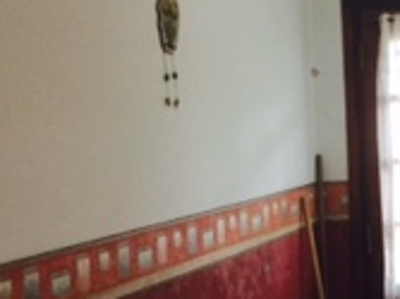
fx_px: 1282
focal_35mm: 111
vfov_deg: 13.2
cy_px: 254
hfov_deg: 16.4
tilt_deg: -5.4
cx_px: 580
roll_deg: +2.3
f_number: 2.2
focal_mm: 4.15
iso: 100
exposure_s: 1/30
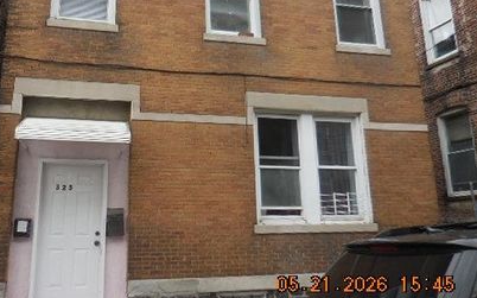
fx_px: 429
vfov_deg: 38.0
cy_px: 105
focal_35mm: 33
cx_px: 183
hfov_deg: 57.5
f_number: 3.3
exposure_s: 1/250
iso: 140
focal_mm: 4.5
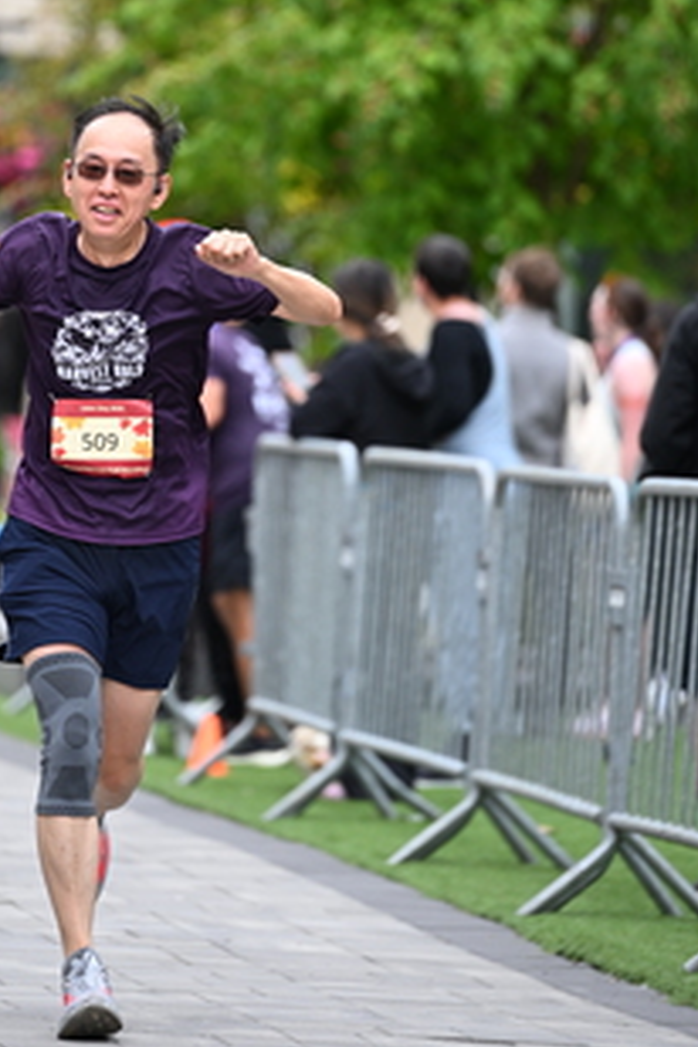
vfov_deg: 5.8
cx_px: 219
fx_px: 10353
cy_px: 271
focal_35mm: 356
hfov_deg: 3.9
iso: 800
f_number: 2.8
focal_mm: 200
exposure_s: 1/2000
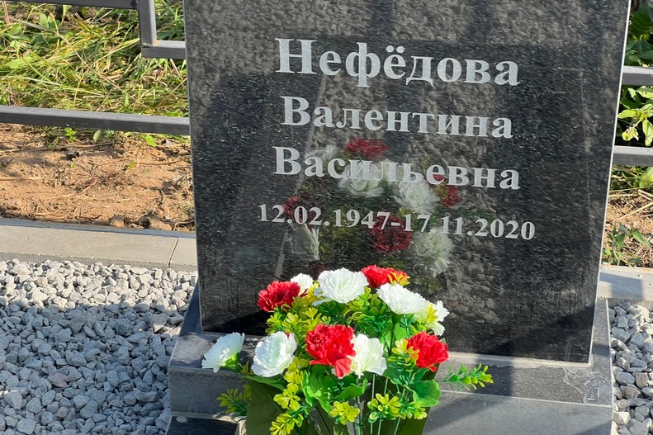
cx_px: 327
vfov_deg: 16.8
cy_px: 189
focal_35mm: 81
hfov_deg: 25.1
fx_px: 1469
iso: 32
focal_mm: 9
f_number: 2.8
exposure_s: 1/184
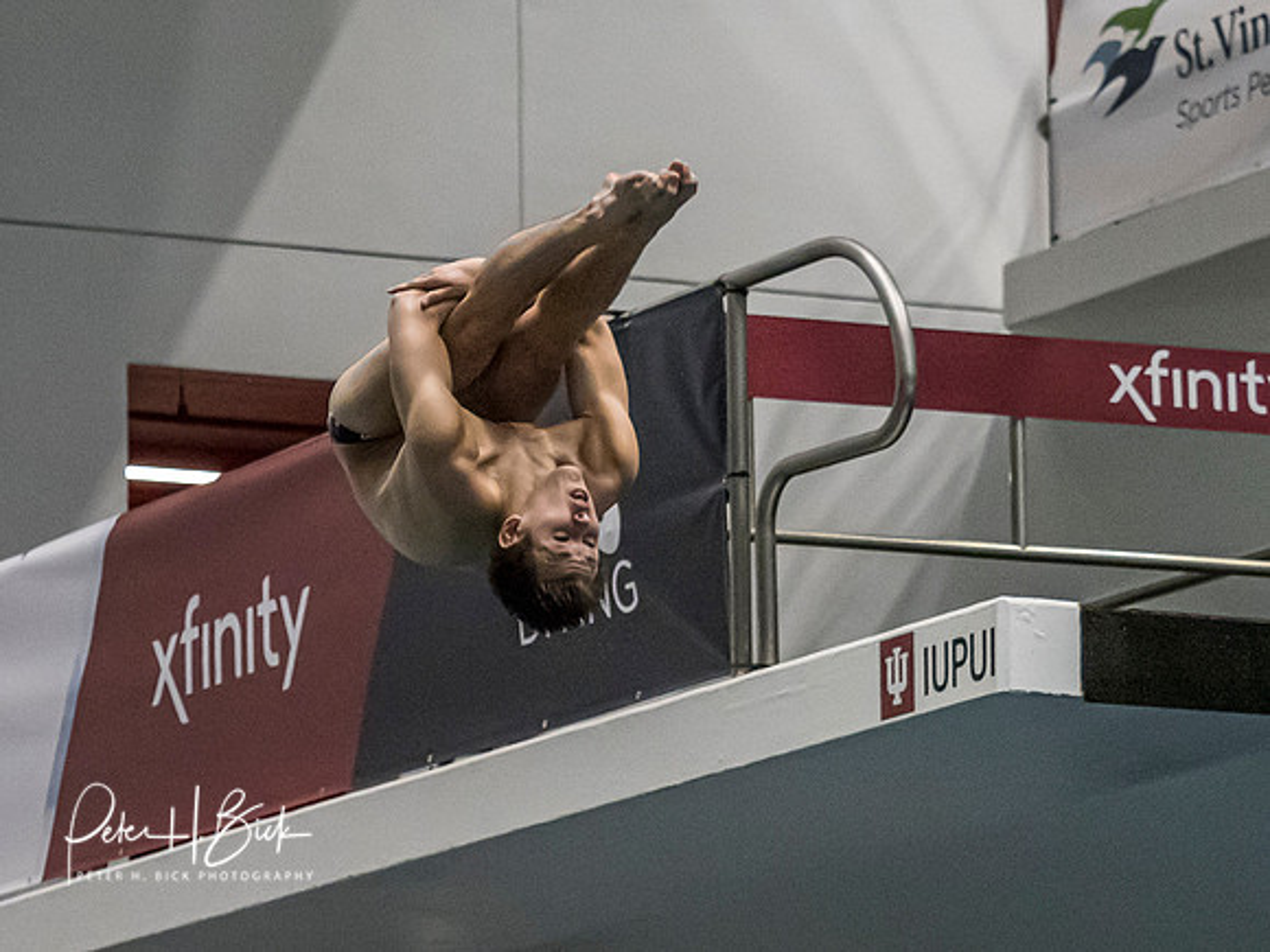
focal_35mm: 243
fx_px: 8933
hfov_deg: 8.1
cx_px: 448
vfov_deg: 6.1
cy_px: 531
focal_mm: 67
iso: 3200
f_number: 2.8
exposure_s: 1/1600
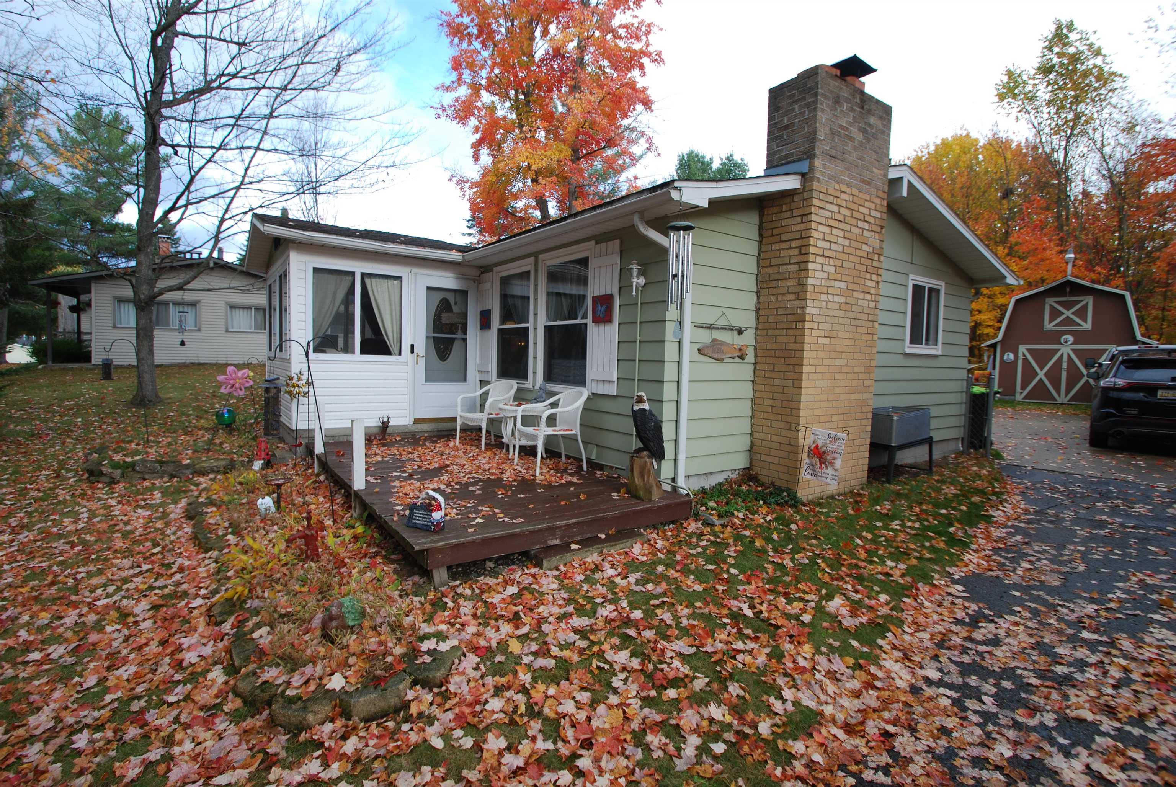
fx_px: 540
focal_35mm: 16
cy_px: 394
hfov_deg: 94.9
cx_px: 588
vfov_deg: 72.2
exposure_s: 1/125
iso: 125
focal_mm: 11
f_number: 5.6
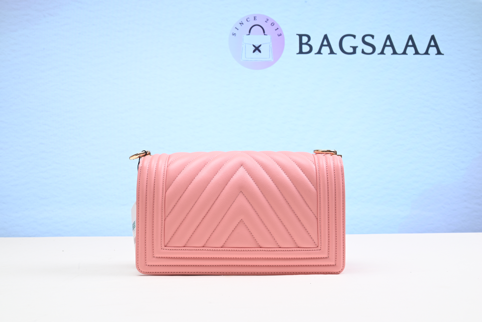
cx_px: 241
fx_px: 522
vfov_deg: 34.2
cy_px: 161
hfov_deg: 49.5
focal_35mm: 39
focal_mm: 39
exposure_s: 1/2
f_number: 16
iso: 100
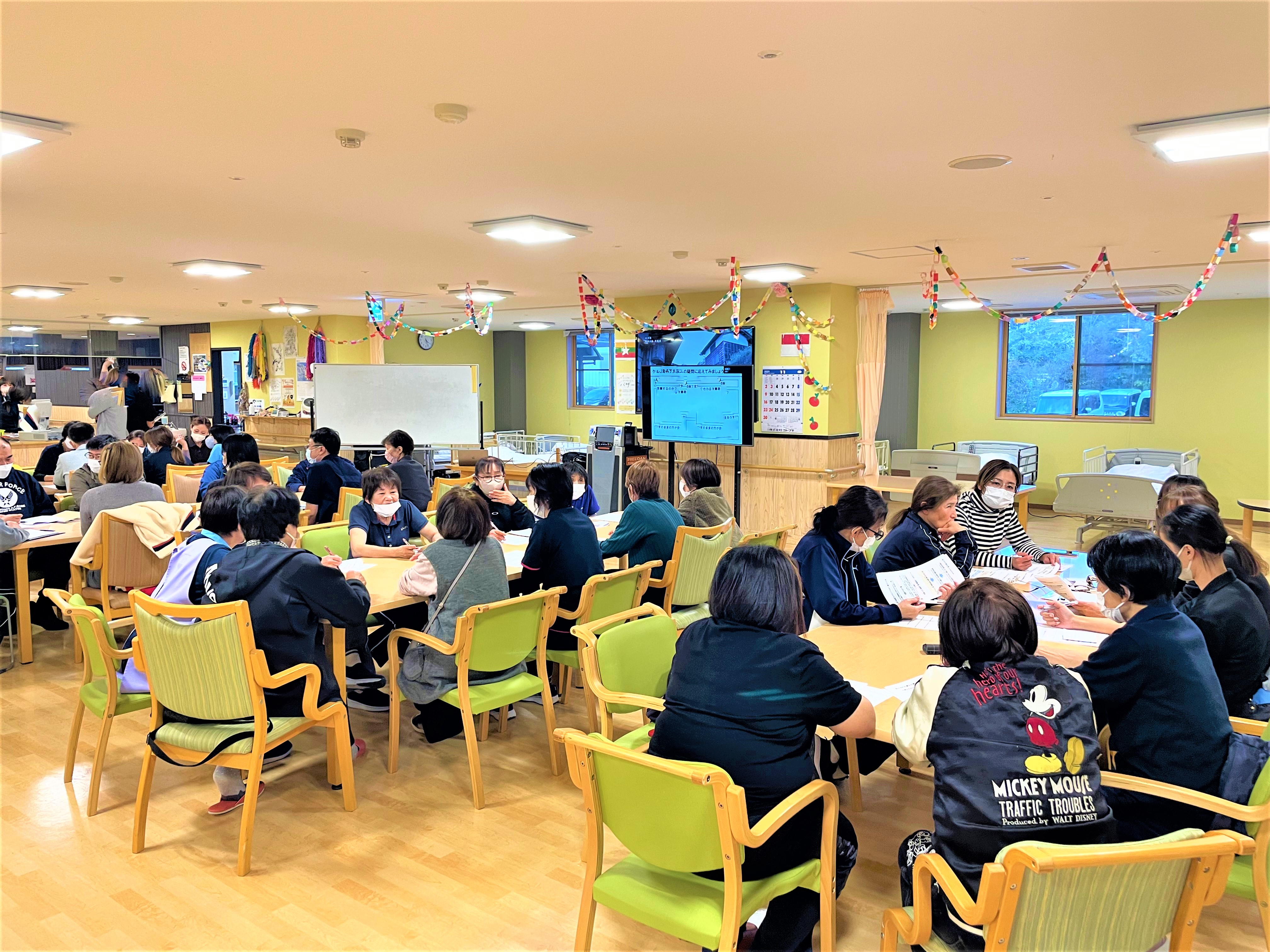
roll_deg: -0.4
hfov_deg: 67.3
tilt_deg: -5.4
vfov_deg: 53.1
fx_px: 954
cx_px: 635
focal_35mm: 26
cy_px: 476
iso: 80
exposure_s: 1/60
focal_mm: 4.2
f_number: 1.6
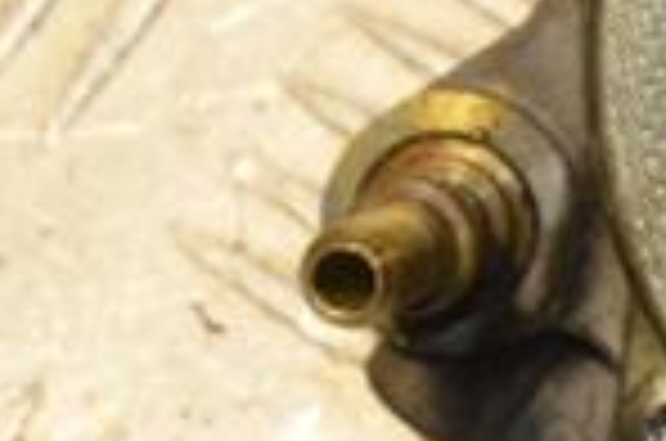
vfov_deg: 3.6
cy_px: 94
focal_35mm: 378
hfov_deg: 5.4
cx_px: 1166
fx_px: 6978
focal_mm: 62
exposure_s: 1/200
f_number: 8
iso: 800
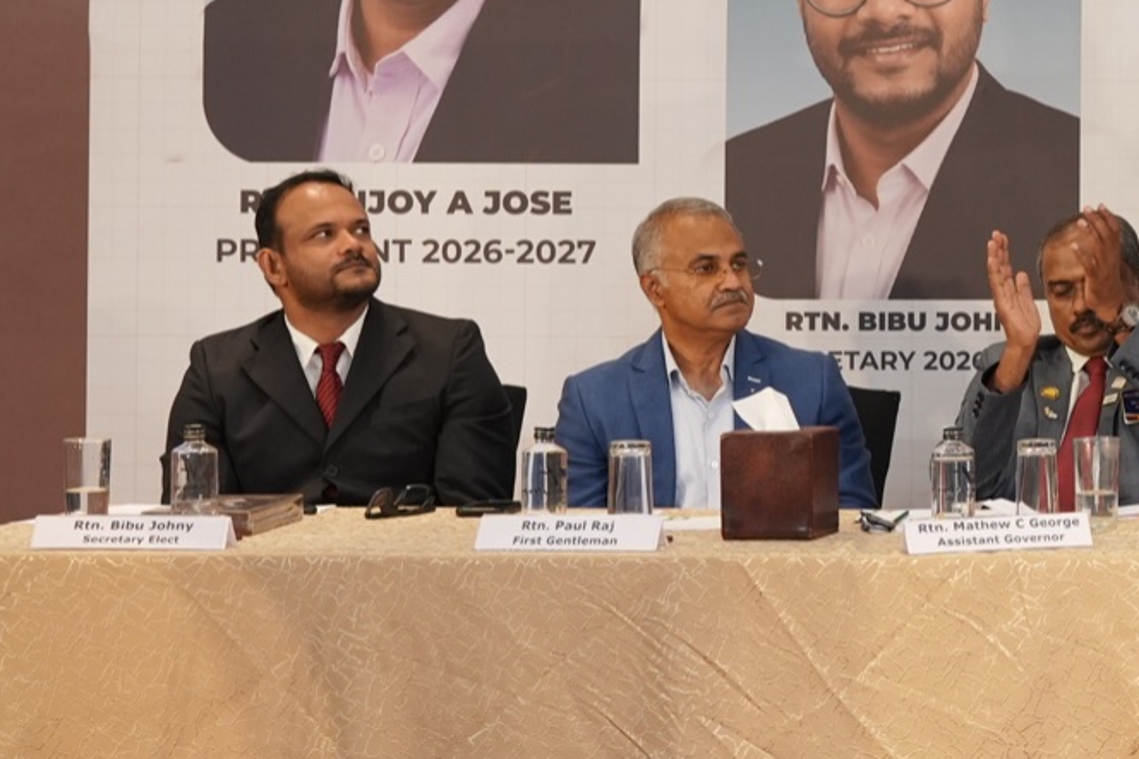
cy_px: 244
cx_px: 1844
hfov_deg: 15.8
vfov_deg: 11.8
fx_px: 3668
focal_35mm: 116
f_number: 3.2
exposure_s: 1/160
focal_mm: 35
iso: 1000
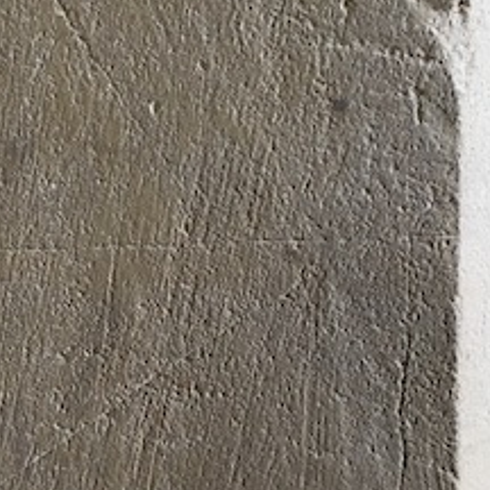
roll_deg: -1.4
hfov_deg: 22.2
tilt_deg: +1.3
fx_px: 1217
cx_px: 45
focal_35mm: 76
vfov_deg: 22.5
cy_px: 98
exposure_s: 1/33
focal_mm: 4.15
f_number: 2.2
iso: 125
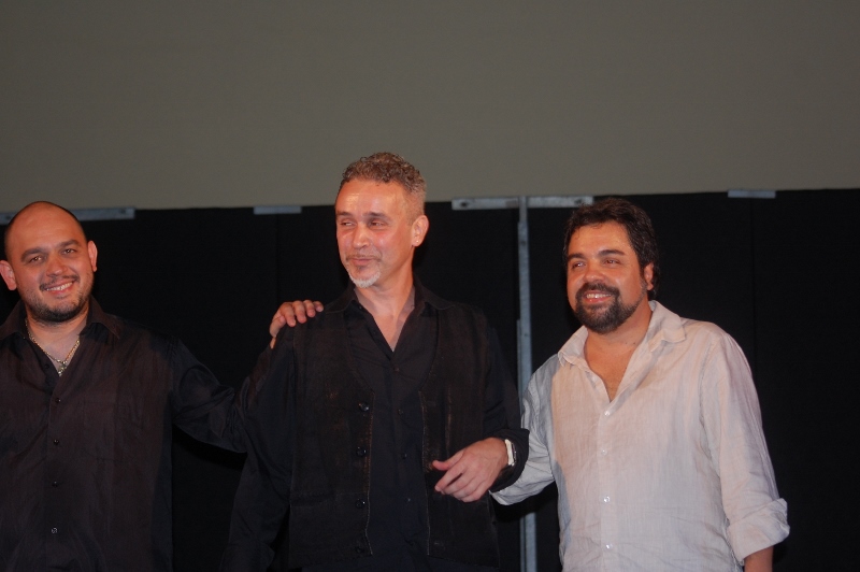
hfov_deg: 19.5
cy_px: 286
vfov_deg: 13.0
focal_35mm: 105
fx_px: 2506
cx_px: 430
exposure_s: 1/60
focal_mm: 70
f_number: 4
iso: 400
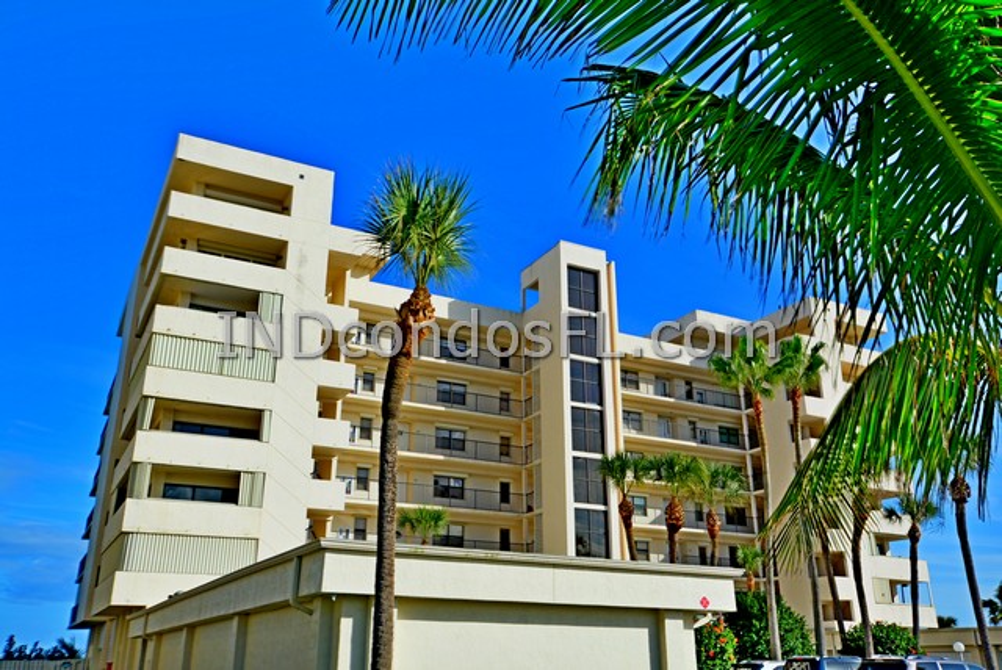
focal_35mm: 30
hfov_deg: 61.9
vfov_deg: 43.7
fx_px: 836
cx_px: 501
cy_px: 335
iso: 100
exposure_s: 1/320
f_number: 9
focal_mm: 20
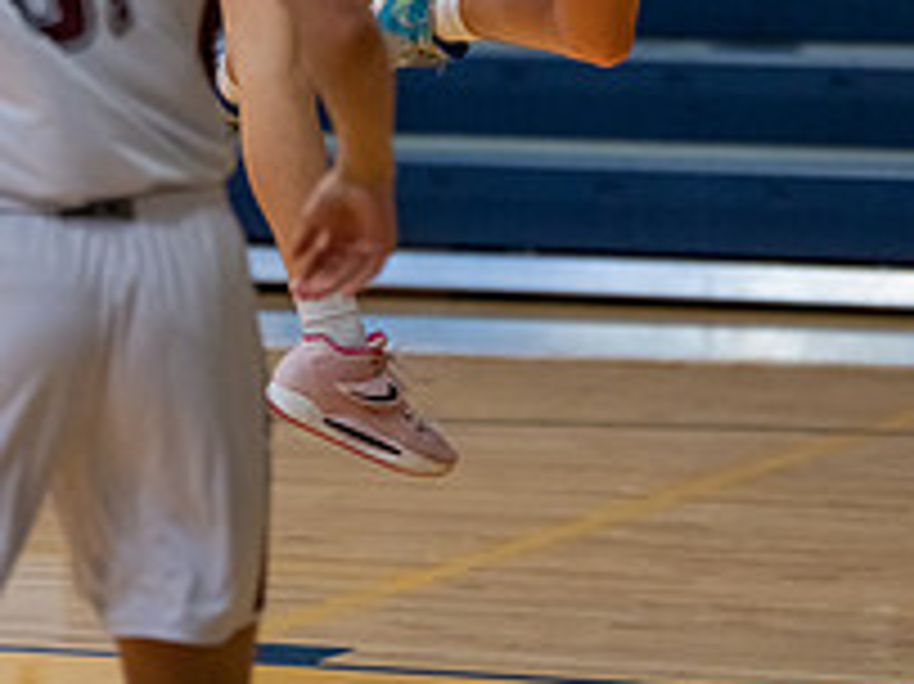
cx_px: 423
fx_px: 6650
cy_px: -261
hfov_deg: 7.9
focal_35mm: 252
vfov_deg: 5.8
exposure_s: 1/1000
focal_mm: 118
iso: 5000
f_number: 2.8
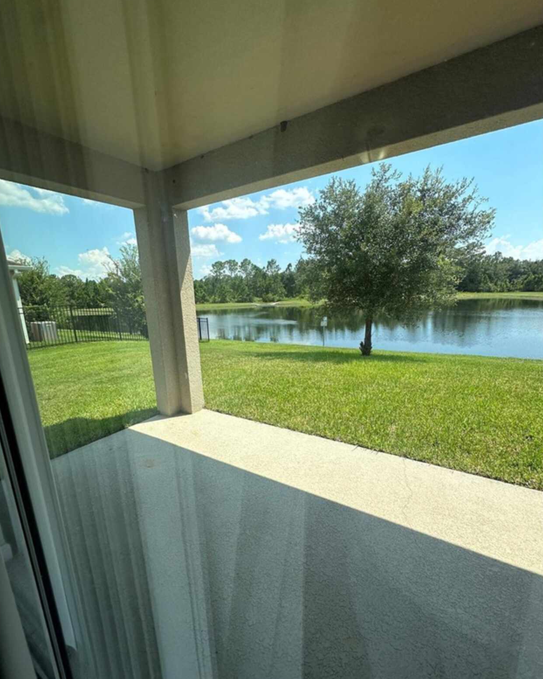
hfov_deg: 84.1
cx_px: 266
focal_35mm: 15
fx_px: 301
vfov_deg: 96.7
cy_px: 359
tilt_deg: -12.2
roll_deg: +2.0
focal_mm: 2.22
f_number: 2.2
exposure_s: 1/1490
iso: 50
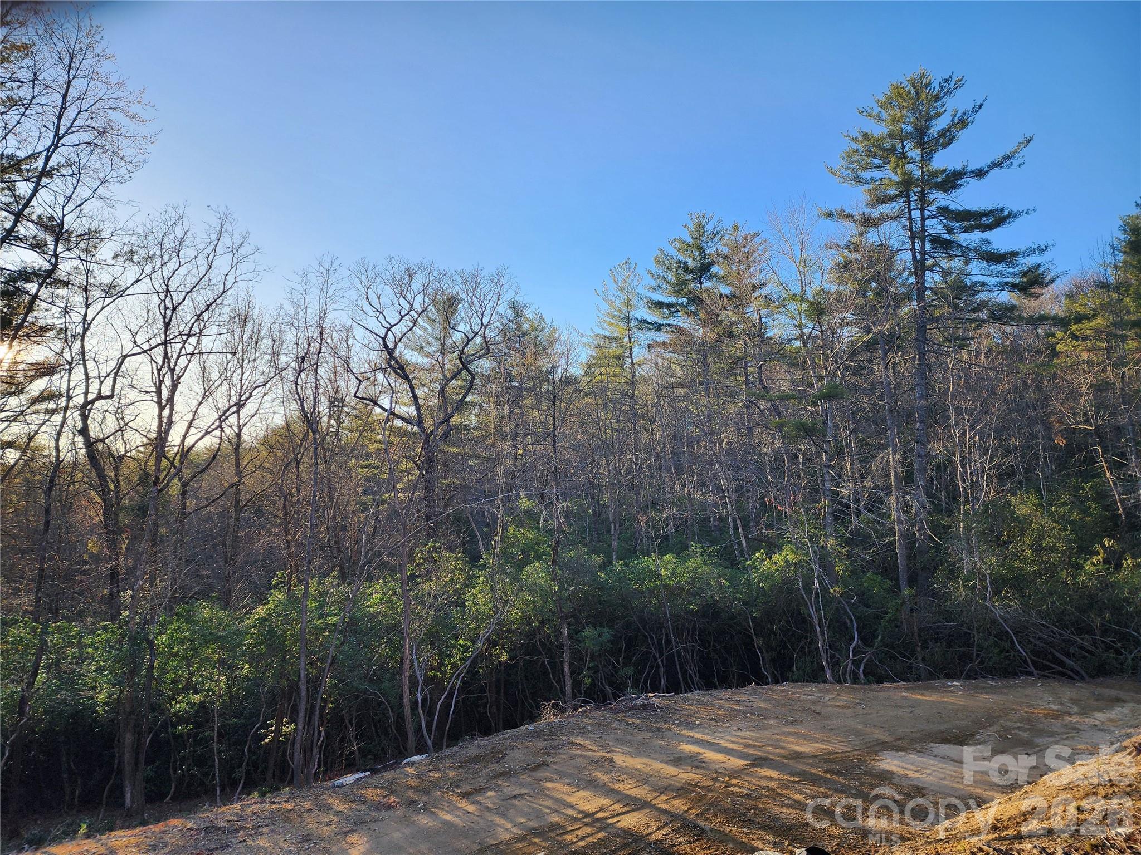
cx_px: 570
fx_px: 758
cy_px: 428
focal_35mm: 23
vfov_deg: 58.9
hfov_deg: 73.9
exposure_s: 1/301
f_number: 1.8
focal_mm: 6.4
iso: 12
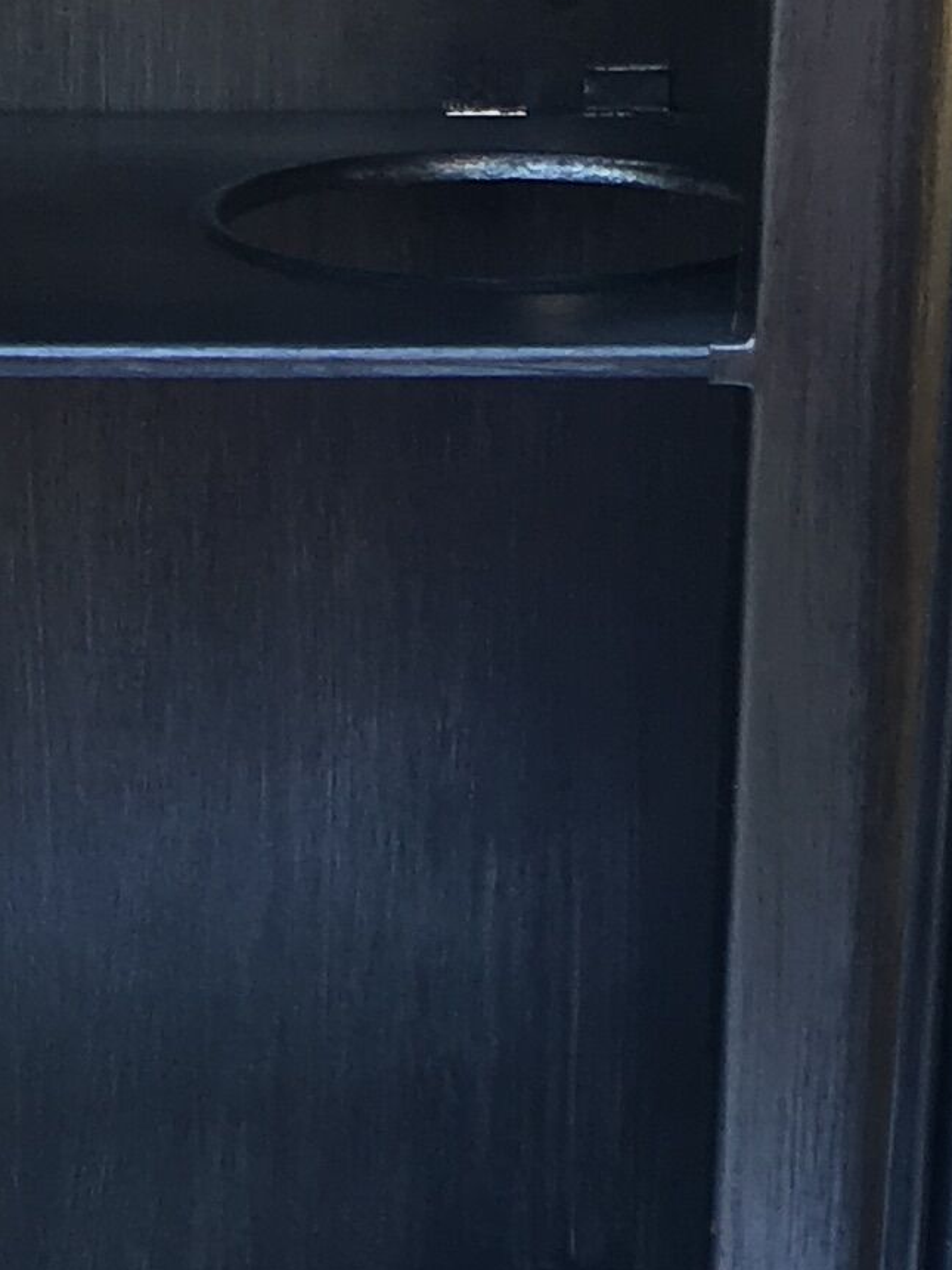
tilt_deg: -22.6
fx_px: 4987
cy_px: 1465
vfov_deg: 14.1
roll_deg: +2.0
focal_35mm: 136
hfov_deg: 10.9
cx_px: 246
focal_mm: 4.15
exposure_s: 1/100
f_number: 2.2
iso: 32
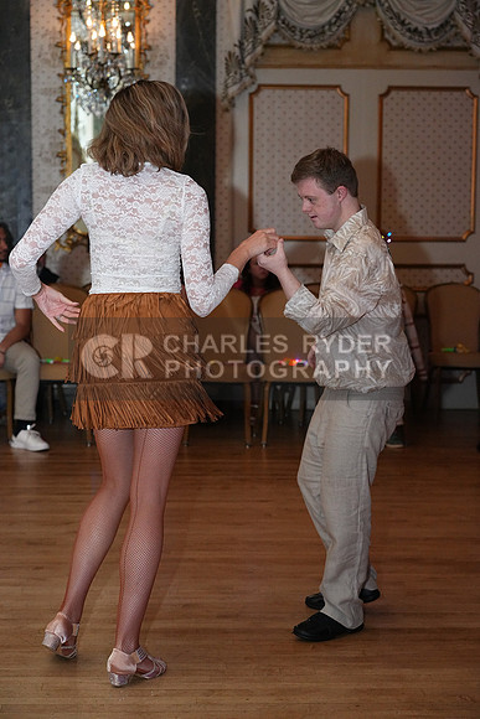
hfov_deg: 21.6
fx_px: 1259
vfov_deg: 31.9
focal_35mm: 63
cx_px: 240
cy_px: 360
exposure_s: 1/200
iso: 5000
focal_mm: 63
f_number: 4
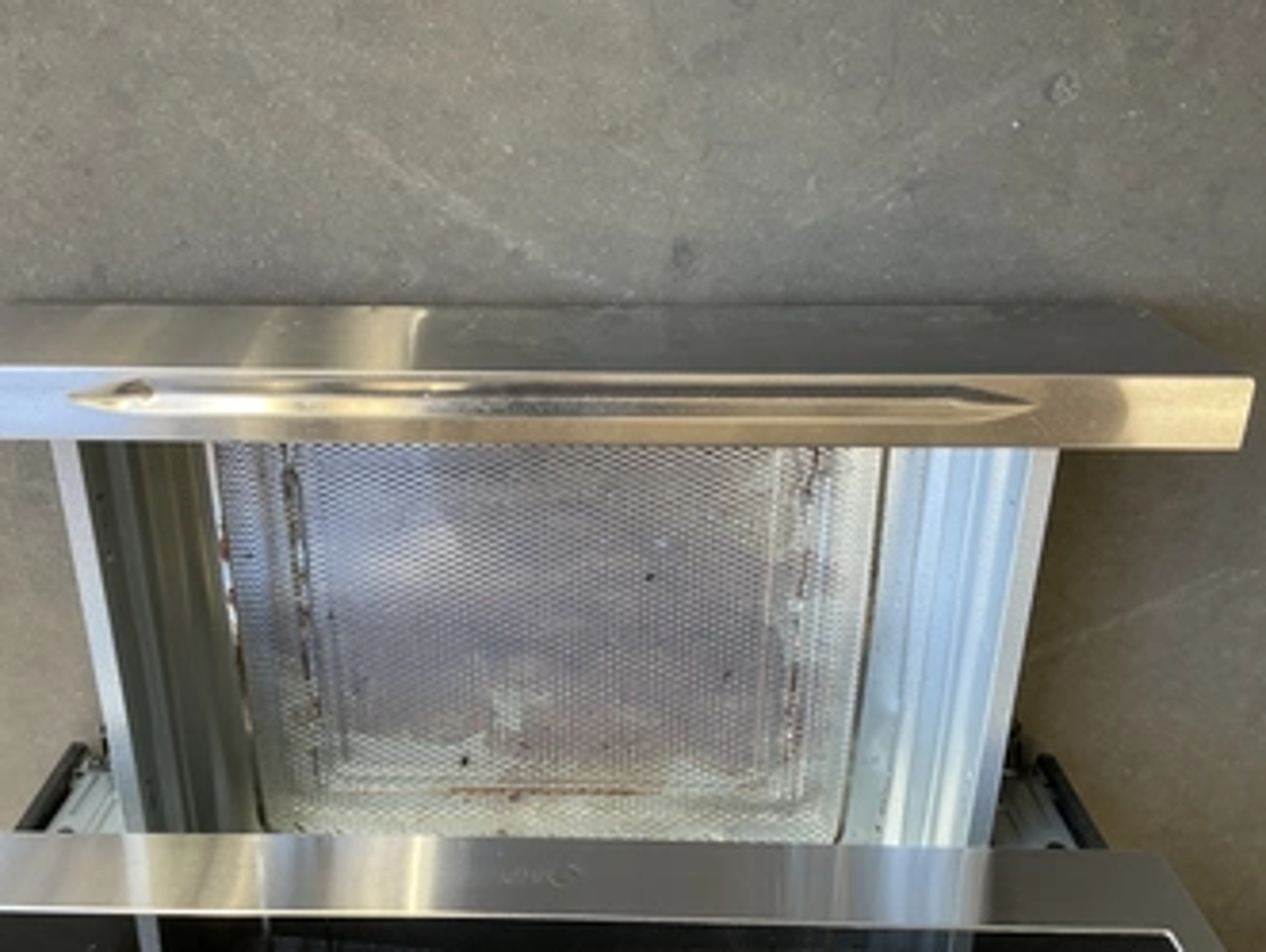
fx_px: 1281
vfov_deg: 40.6
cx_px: 535
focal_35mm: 35
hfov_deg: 52.4
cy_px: 558
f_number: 1.8
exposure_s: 1/60
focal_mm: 3
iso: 40
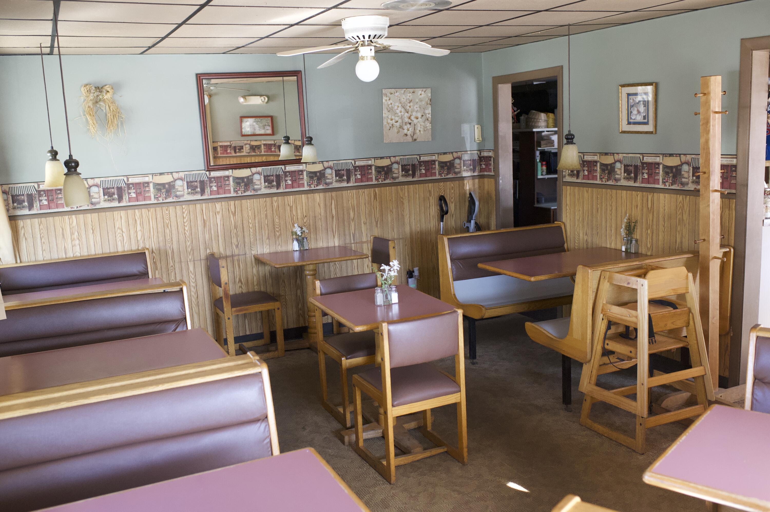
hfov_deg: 54.5
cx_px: 385
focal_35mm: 35
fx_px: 748
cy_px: 256
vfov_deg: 37.8
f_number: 3.5
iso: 6400
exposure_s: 1/400
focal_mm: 35
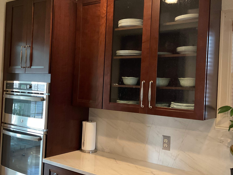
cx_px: 107
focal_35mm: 41
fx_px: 276
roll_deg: -2.4
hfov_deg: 45.7
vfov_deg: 35.1
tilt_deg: +0.4
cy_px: 86
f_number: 1.8
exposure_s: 1/40
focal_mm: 3
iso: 200
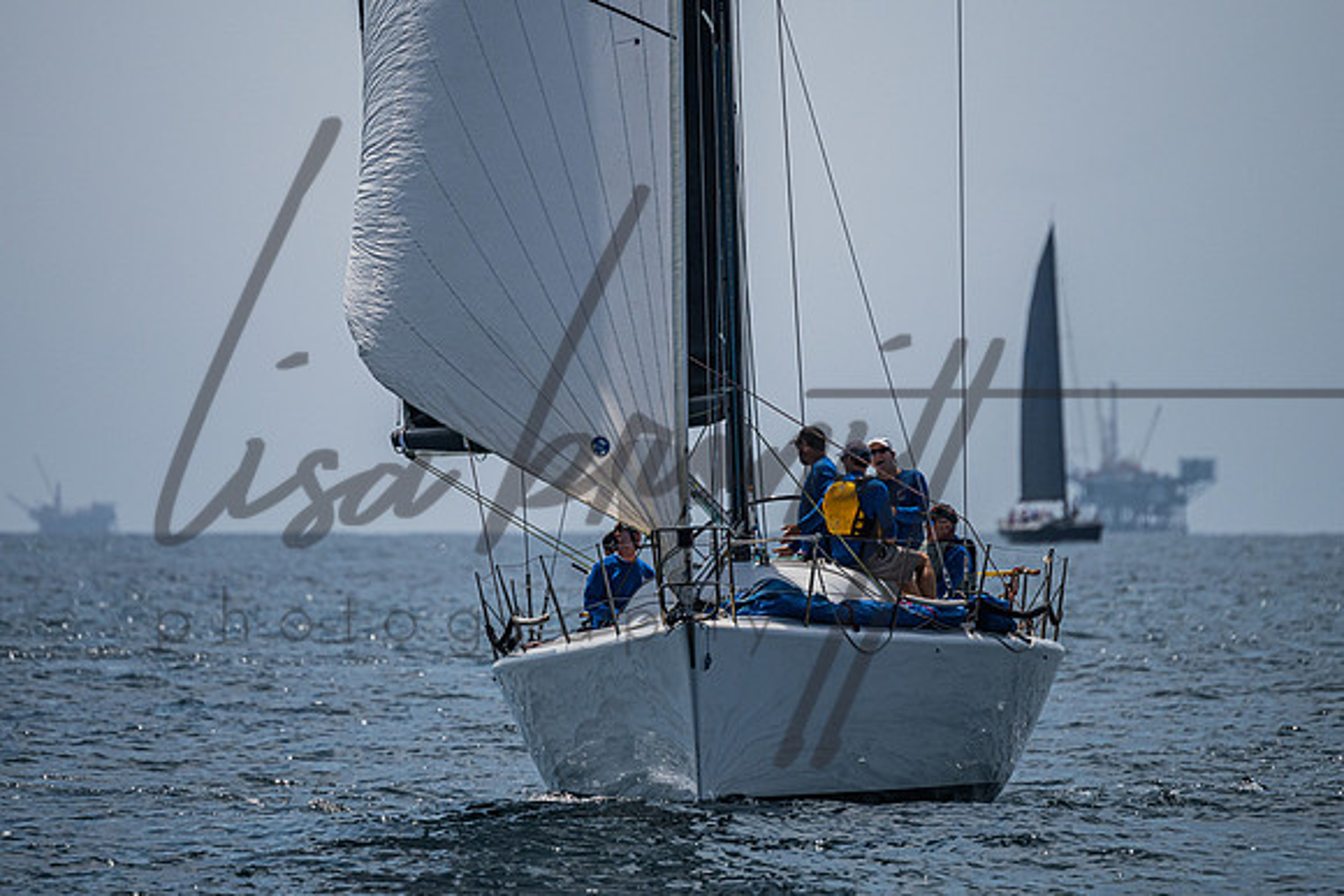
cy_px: 320
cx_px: 678
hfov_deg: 3.8
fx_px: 20352
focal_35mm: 545
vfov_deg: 2.5
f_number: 5.6
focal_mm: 400
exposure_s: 1/5000
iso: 400
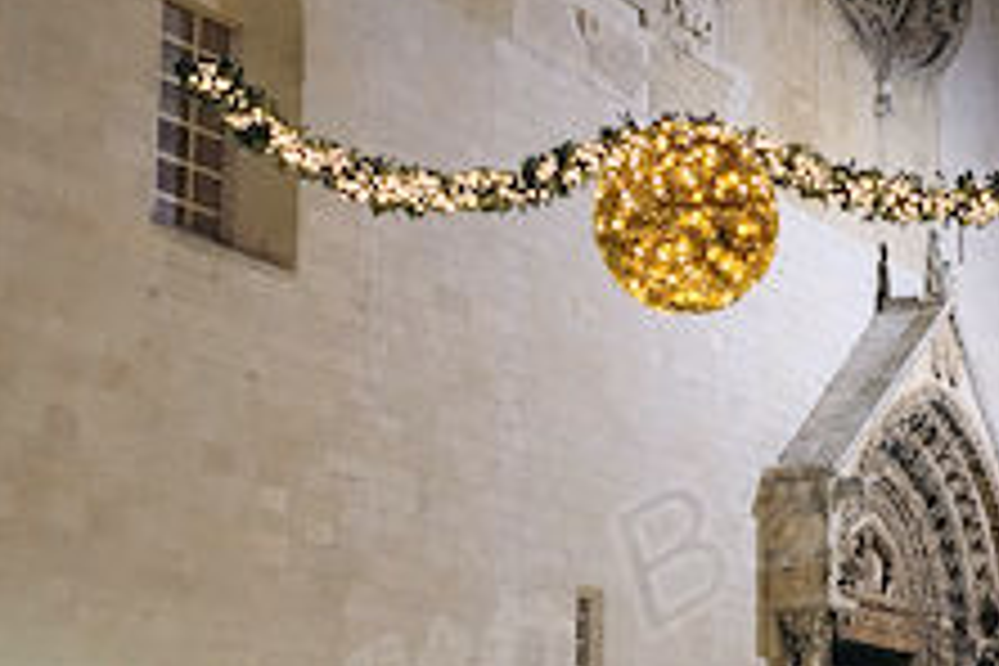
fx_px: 1748
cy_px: 538
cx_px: 711
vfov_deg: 21.3
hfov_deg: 31.5
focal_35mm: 63
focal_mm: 12.99
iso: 800
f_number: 2.8
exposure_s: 1/25
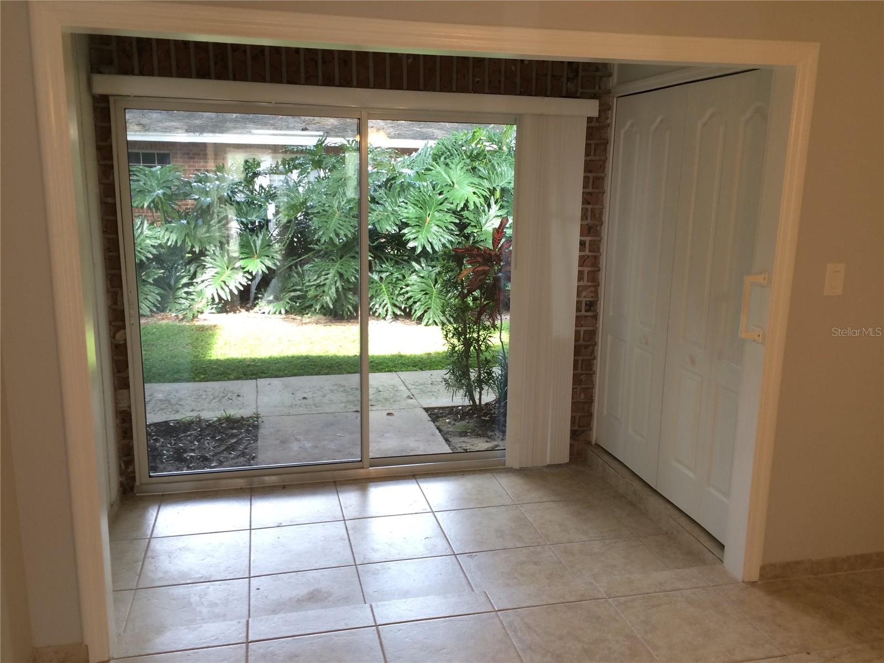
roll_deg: +0.0
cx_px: 442
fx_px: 741
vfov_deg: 48.2
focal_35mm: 29
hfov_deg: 61.7
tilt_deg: -13.7
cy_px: 332
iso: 50
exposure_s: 1/30
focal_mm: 4.15
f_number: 2.2
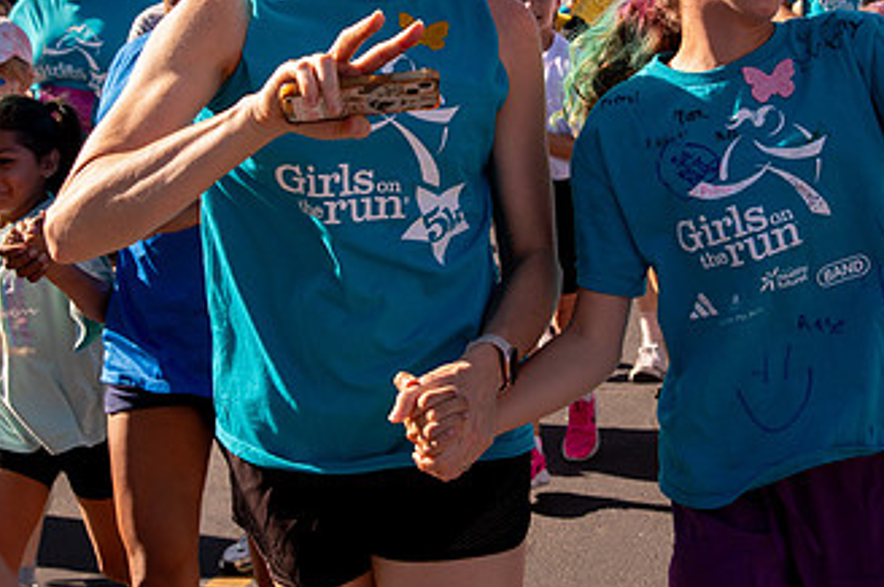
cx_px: 563
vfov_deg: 15.9
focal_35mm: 85
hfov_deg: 23.9
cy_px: 124
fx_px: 2085
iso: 800
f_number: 8
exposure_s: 1/1000
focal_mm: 48
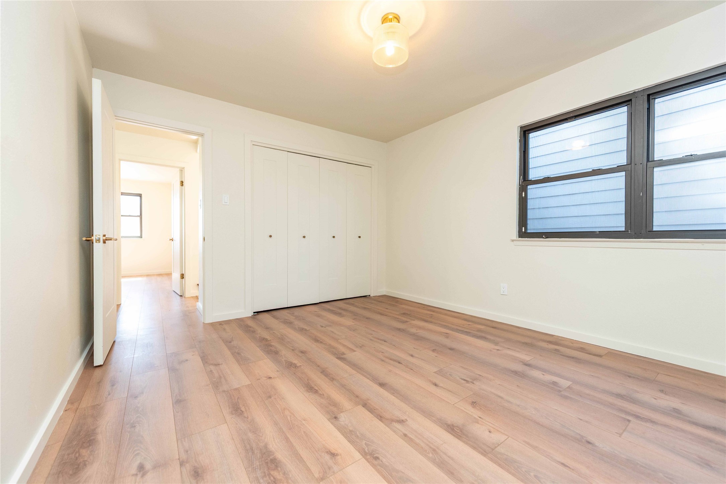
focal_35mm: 14
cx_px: 363
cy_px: 242
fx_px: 282
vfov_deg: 81.2
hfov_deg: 104.2
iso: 800
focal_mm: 14
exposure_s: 1/60
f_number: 3.5
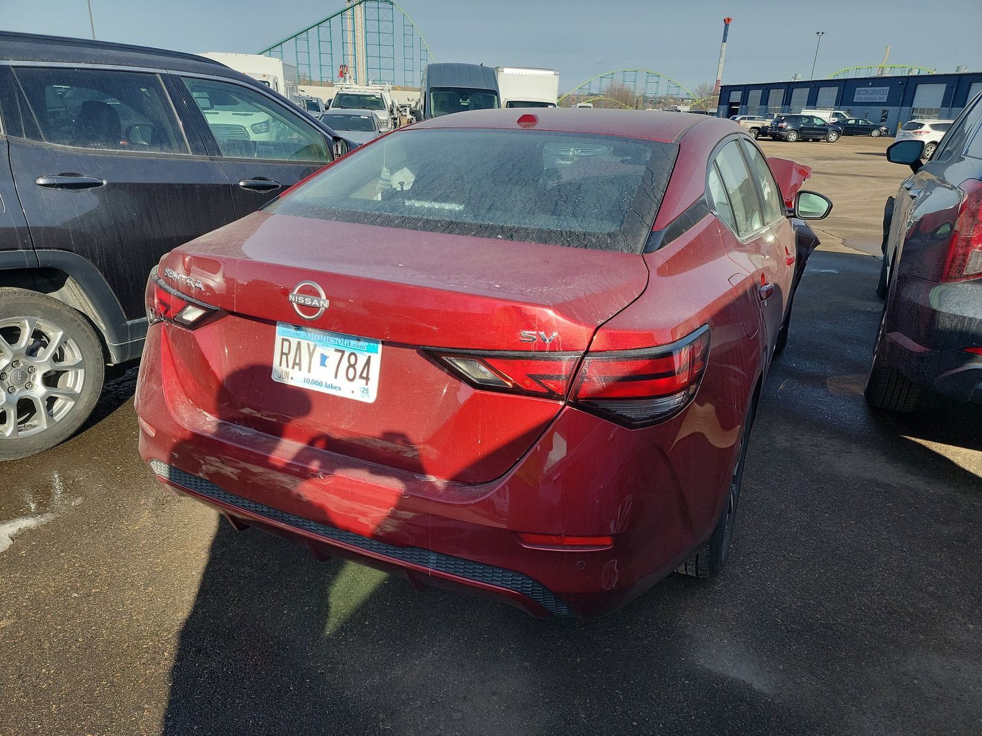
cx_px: 491
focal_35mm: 24
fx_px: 681
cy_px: 368
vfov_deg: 56.8
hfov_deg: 71.6
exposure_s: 1/506
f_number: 1.8
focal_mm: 6.7
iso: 50
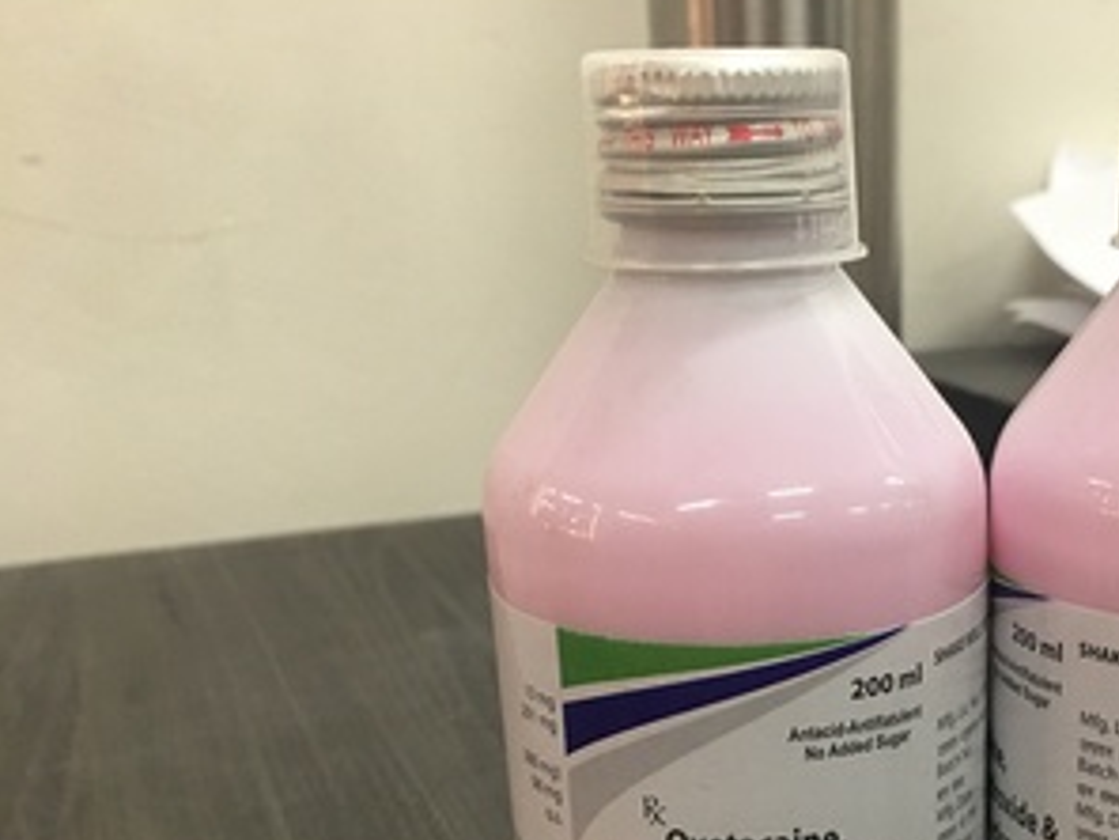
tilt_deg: -18.1
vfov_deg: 28.9
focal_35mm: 49
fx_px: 1584
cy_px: 698
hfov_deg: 37.1
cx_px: 941
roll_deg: +0.8
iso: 80
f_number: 2.2
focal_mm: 4.15
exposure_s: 1/17
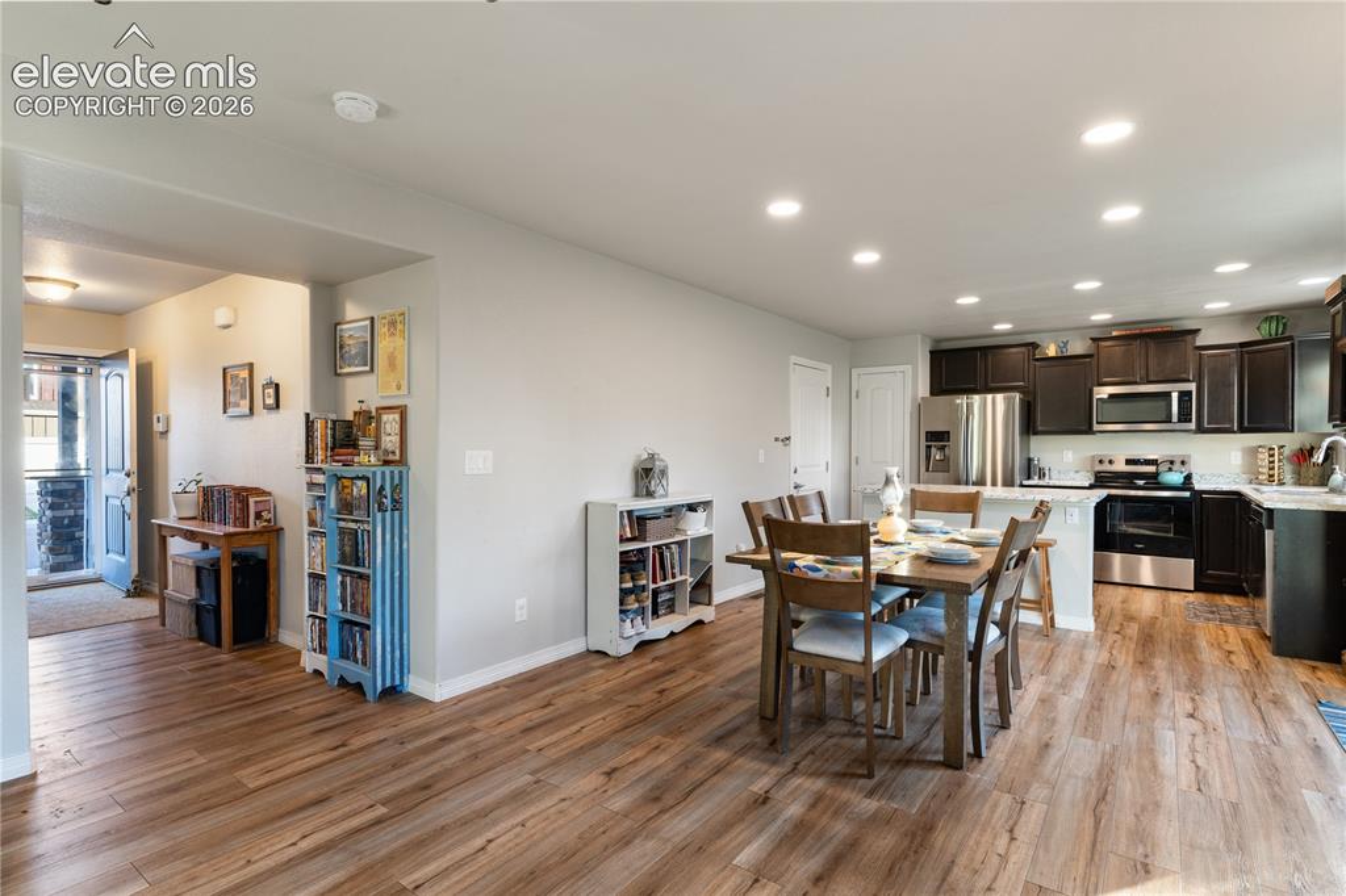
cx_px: 673
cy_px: 448
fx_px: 673
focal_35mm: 18
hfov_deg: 90.0
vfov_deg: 67.3
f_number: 8
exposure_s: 1
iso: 200
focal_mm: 18
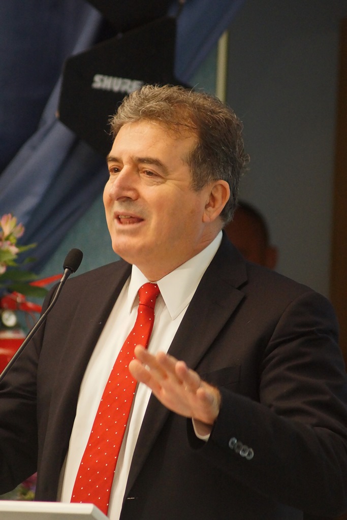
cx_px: 174
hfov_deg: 3.1
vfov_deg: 4.6
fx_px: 6504
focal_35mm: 450
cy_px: 260
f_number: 5.6
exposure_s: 1/60
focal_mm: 300
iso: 3200
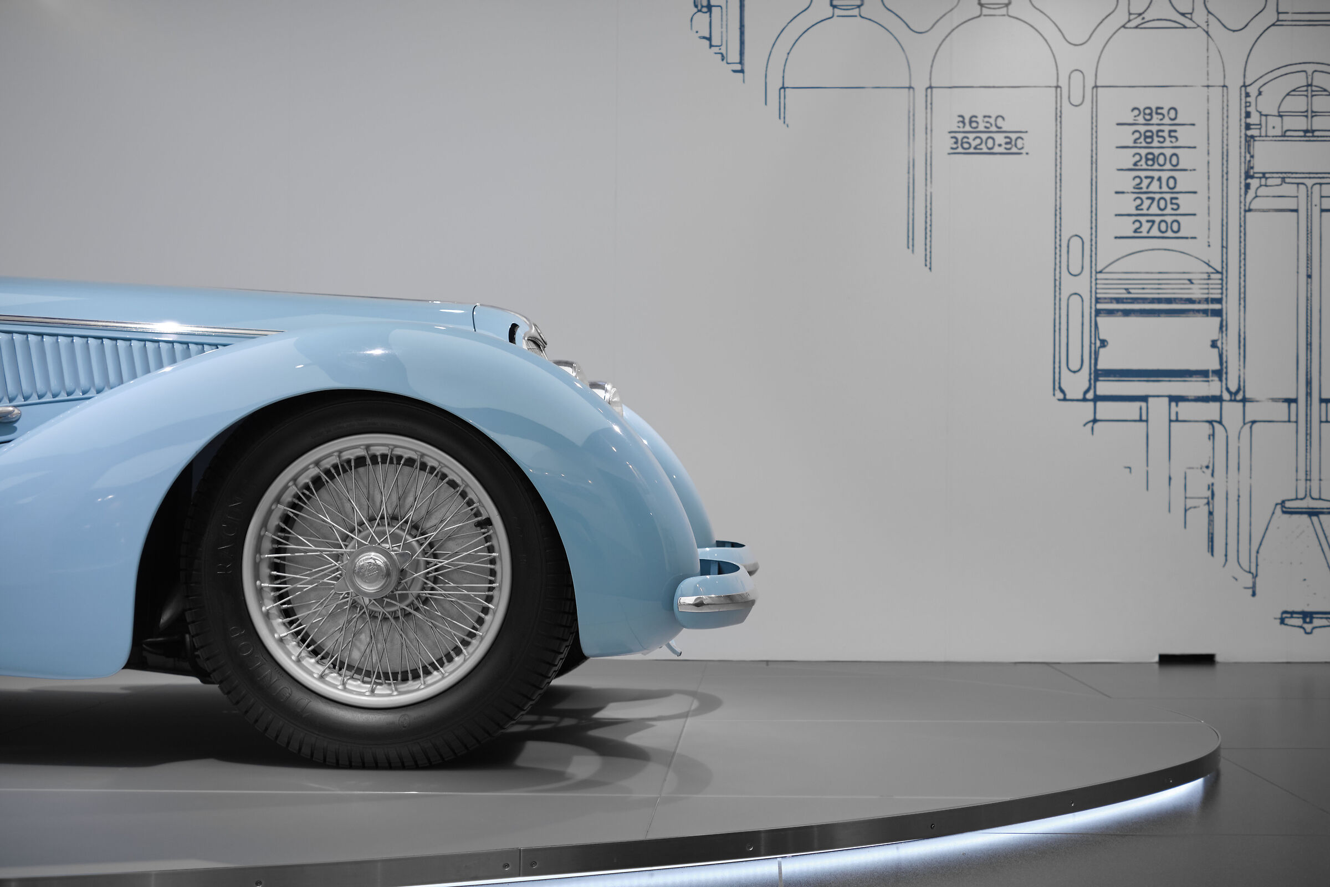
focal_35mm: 41
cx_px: 665
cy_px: 444
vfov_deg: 32.6
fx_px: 1515
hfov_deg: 47.4
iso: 400
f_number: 3.2
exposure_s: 1/80
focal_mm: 27
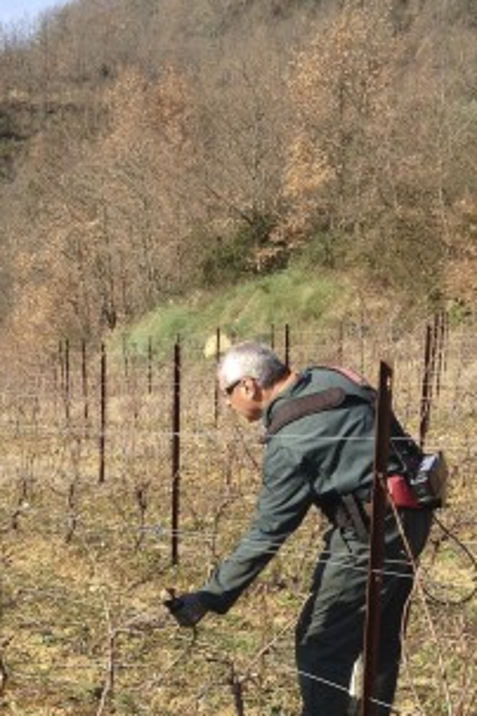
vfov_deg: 27.5
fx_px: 1431
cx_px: 168
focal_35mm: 72
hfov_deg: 18.9
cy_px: 579
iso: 50
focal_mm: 4.28
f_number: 2.4
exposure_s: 1/951
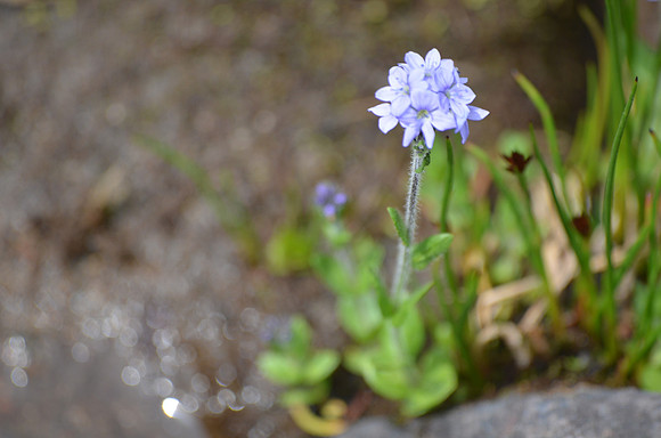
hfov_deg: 4.6
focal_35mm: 450
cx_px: 330
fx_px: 8244
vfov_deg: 3.0
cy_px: 219
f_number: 5.6
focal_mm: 300
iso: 450
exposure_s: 1/1000
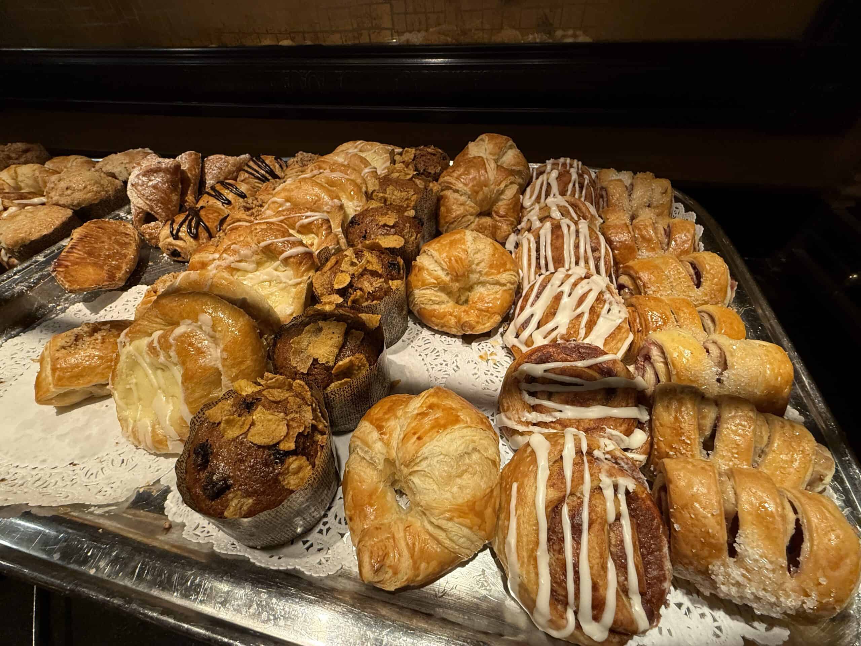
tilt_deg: -46.4
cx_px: 430
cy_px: 323
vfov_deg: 85.7
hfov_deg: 102.1
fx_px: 348
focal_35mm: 14
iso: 200
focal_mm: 2.22
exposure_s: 1/120
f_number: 2.2
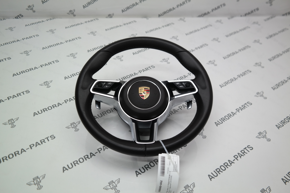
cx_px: 145
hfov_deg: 61.9
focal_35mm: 30
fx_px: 242
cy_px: 96
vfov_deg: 43.6
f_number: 3.5
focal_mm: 20
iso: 100
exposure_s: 1/80
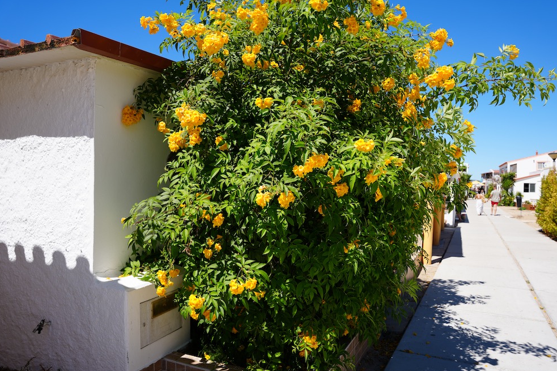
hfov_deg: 71.5
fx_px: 387
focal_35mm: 25
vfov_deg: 51.3
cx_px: 288
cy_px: 192
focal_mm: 24
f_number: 5
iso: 100
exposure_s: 1/500
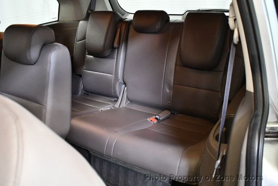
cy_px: 93
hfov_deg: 53.1
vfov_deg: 36.9
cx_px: 139
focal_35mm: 36
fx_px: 278
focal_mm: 18
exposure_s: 1/60
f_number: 3.5
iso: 5000
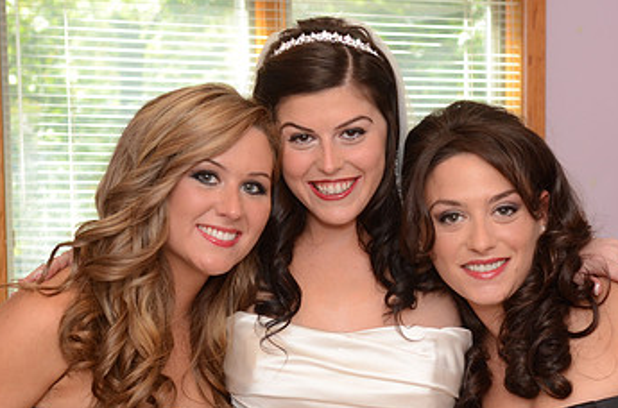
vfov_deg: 13.4
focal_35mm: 101
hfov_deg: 20.3
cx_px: 342
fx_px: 1729
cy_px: 340
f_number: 4.5
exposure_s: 1/200
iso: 640
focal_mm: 40
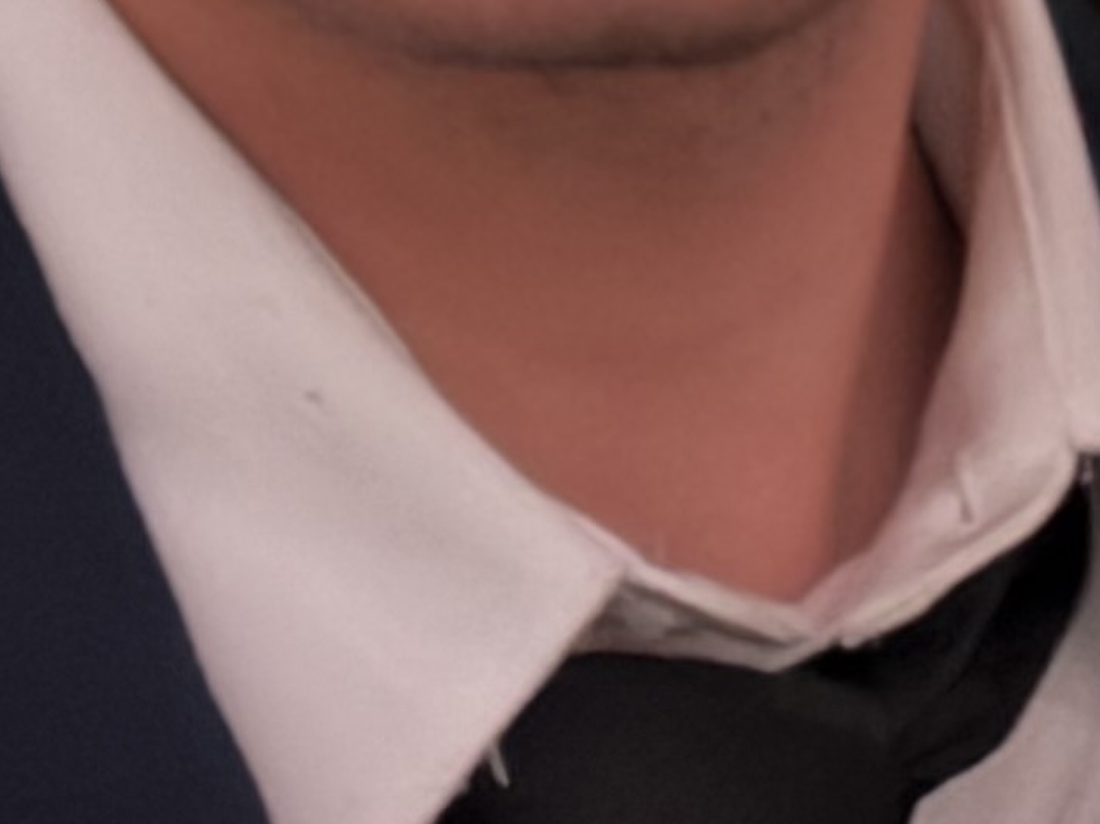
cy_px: -1070
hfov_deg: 15.1
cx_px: 506
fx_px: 4162
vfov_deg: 10.1
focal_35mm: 131
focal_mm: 2.71
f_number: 1.9
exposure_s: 1/8
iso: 640
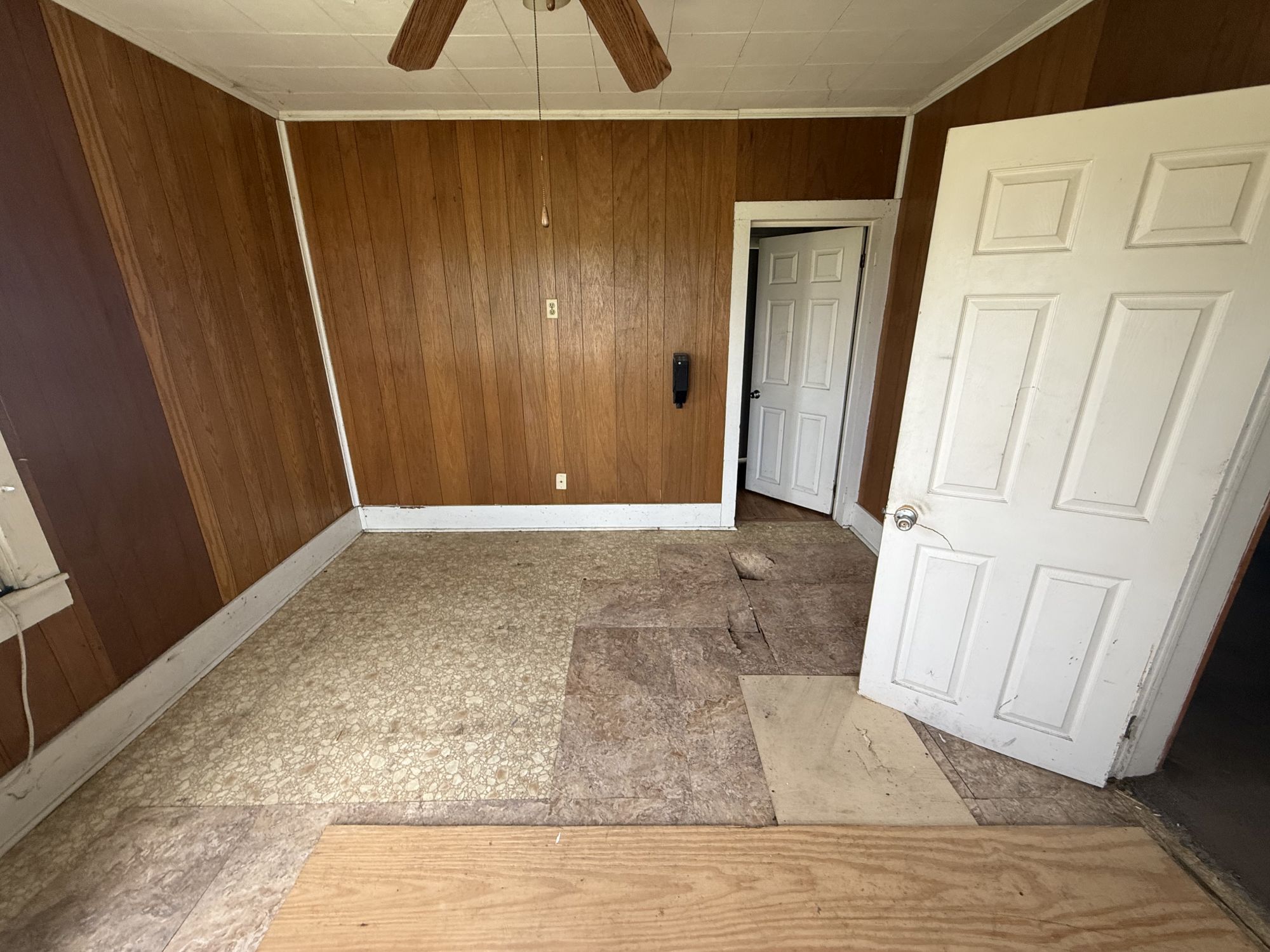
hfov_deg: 102.1
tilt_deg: -17.0
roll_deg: -0.1
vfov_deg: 85.7
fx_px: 514
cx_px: 635
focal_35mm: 14
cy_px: 476
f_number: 2.2
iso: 160
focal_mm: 2.22
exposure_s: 1/99
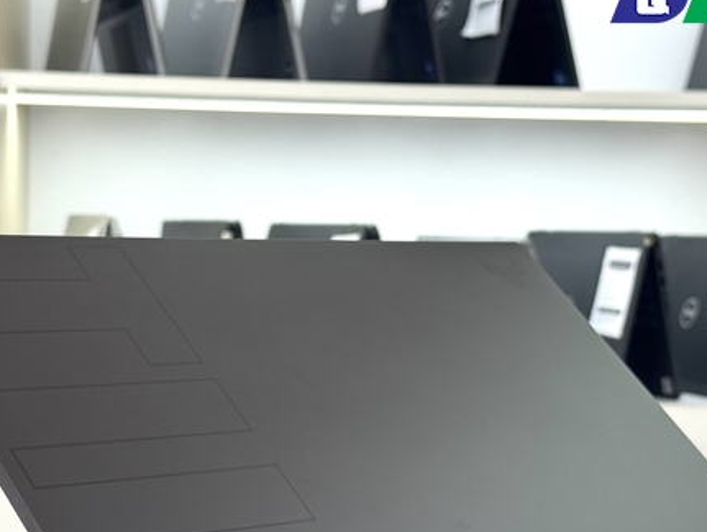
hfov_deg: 22.0
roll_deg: -0.9
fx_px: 1819
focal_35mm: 89
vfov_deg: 16.5
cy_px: 430
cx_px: 297
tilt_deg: -6.8
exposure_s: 1/121
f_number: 1.78
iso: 64
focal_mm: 6.76
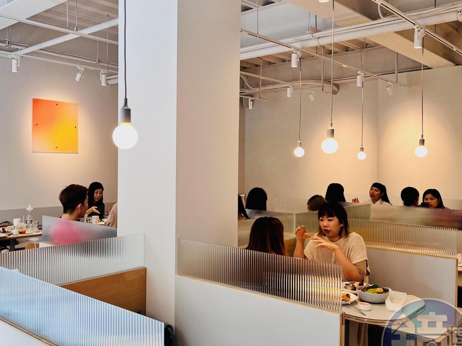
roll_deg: -1.2
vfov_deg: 40.7
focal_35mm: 35
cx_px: 179
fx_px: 467
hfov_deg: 52.2
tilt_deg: -0.7
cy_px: 174
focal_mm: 5.7
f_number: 1.5
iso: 50
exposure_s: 1/120
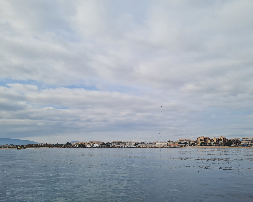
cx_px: 135
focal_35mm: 28
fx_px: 210
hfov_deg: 62.1
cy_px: 100
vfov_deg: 51.5
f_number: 1.8
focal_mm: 5.4
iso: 50
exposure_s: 1/2600
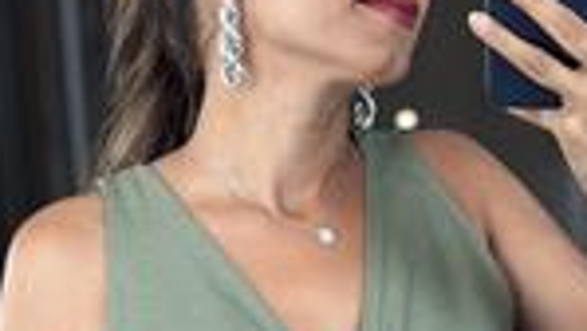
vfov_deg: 6.7
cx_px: 343
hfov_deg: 12.1
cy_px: 563
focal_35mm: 178
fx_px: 2772
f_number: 1.78
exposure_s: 1/121
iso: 125
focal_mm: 6.86
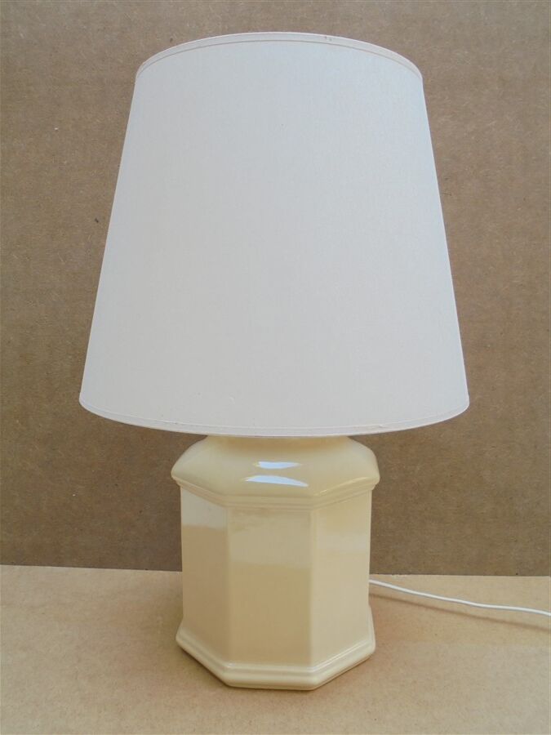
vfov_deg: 61.7
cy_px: 368
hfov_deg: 48.2
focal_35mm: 29
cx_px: 276
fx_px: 615
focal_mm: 5.3
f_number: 3.7
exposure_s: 1/40
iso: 100
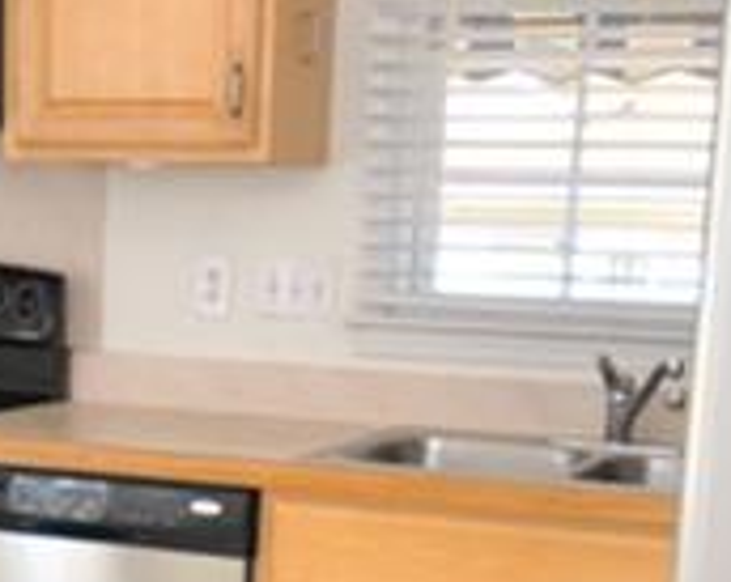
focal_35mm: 84
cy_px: 688
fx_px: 1814
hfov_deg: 22.4
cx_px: 106
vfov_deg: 17.4
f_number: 4.5
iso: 200
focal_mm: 10
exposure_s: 1/80
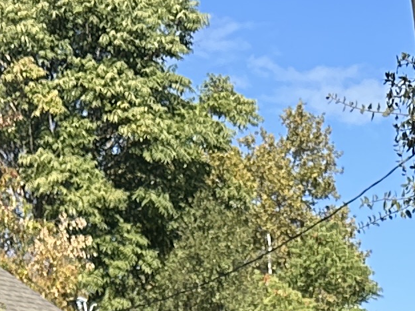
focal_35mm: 155
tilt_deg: -11.7
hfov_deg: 12.7
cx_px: 366
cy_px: 982
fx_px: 1858
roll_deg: -1.0
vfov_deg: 8.0
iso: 80
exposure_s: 1/2028
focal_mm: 6.86
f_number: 1.78
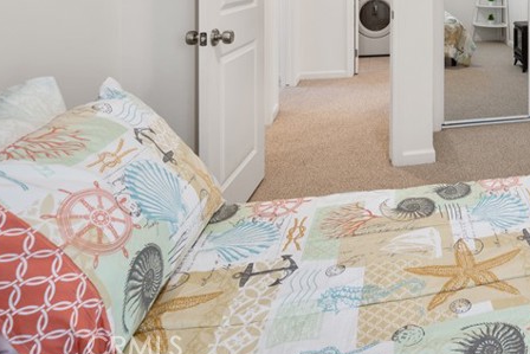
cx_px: 500
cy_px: -41
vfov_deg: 35.0
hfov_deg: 50.3
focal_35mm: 32
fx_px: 471
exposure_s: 1/5
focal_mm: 14
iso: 100
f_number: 8
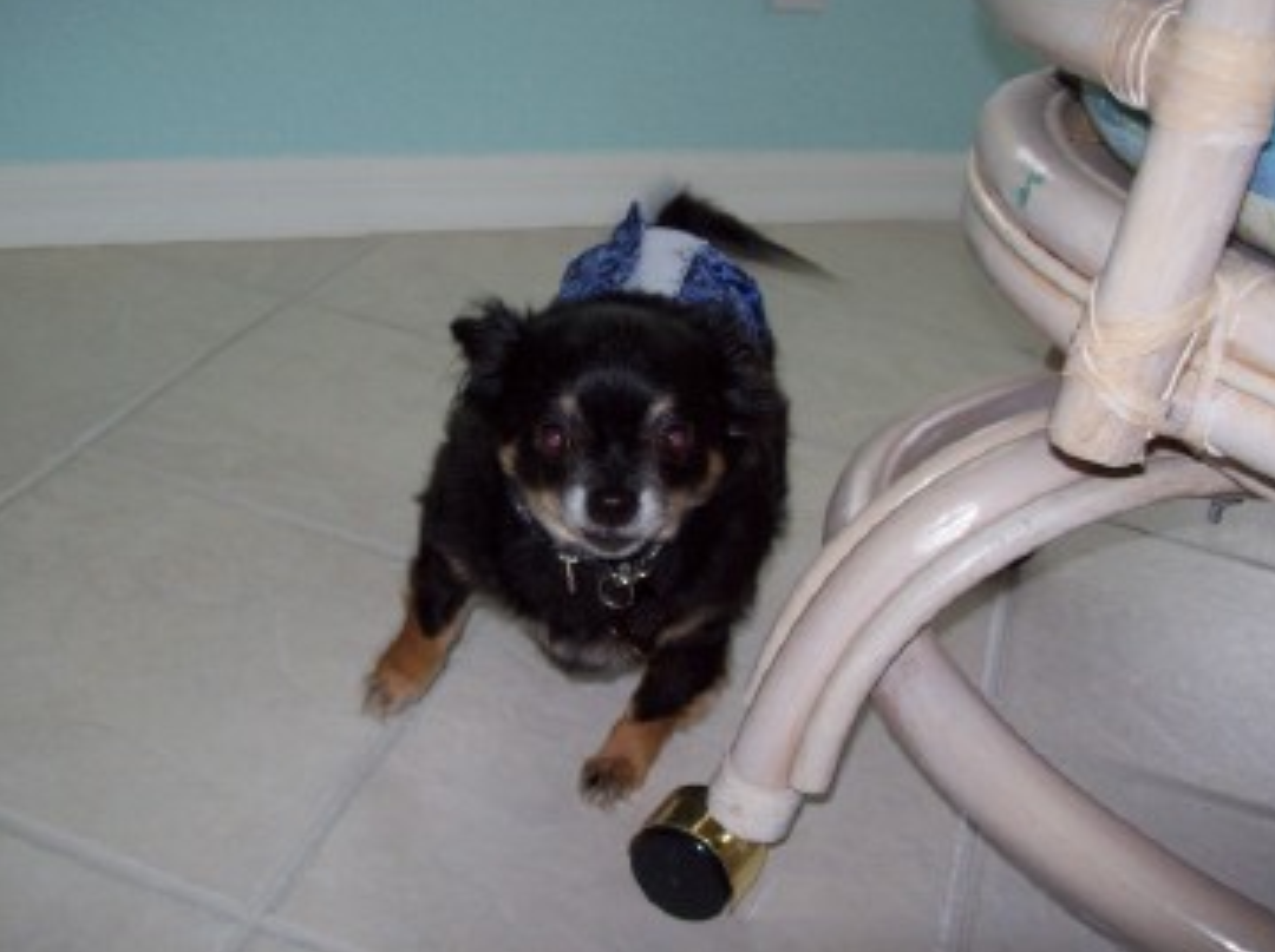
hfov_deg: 46.8
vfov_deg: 35.9
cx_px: 588
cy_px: 434
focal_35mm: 40
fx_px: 1471
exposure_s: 1/64
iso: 80
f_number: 2.7
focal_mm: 6
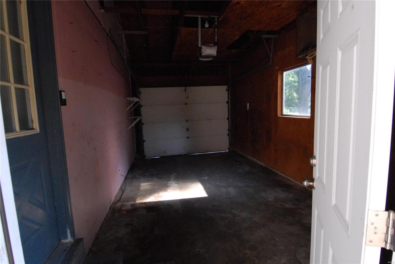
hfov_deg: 89.9
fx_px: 198
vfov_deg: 67.5
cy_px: 132
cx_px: 198
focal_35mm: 18
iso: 1000
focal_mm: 12
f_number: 7.1
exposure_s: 1/180
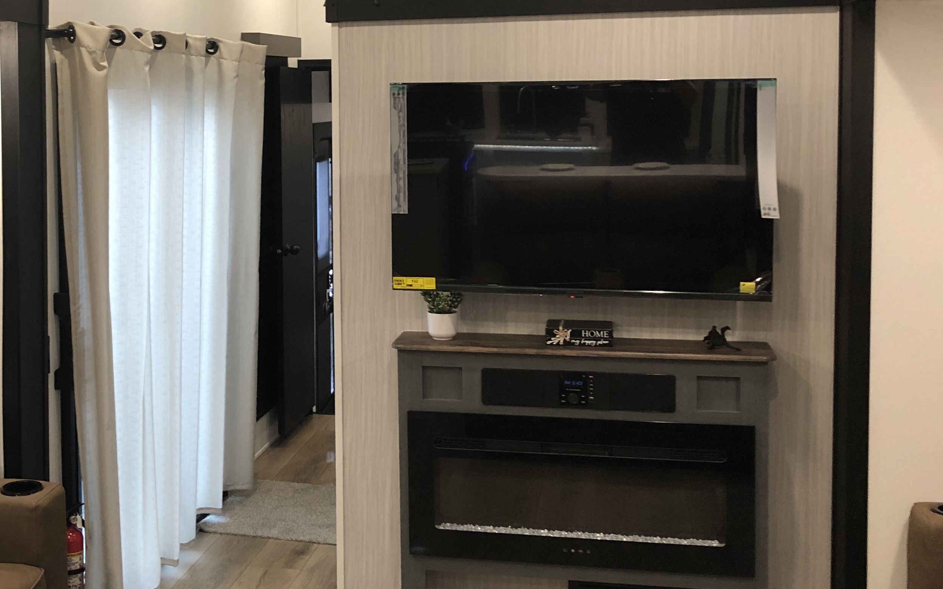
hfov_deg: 41.4
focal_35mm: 48
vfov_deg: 26.7
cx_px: 326
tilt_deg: -2.0
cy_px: 184
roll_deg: +0.3
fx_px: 1234
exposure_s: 1/15
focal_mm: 3.99
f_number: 1.8
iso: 50
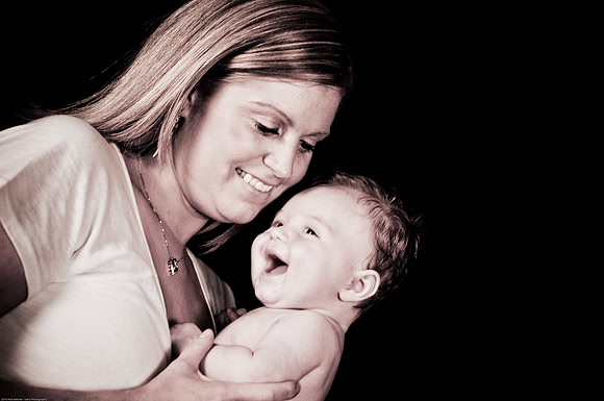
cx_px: 302
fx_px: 1206
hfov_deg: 28.1
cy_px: 200
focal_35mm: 72
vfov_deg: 18.9
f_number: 2.8
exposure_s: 1/60
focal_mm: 48
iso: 200
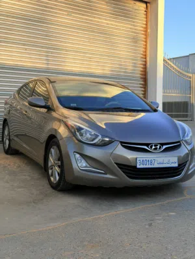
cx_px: 98
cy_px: 130
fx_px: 361
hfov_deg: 30.3
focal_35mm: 48
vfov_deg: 39.7
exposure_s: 1/828
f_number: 1.78
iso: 100
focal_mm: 6.76
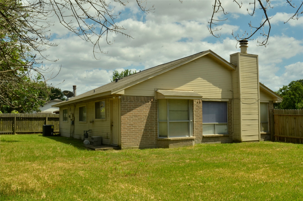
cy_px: 100
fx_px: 277
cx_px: 152
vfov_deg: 39.8
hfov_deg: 57.3
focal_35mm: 33
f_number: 22
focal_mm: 22
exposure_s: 1/100
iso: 200
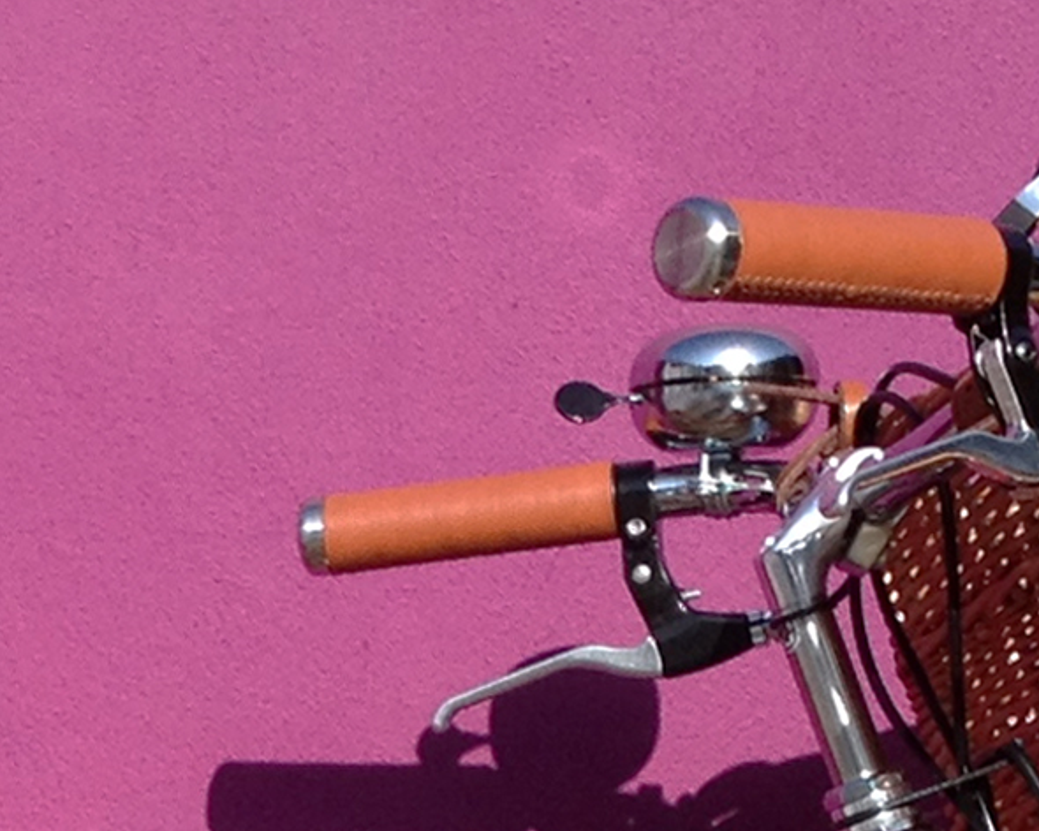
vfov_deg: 8.0
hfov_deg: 10.2
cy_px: 1283
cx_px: 99
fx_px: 5812
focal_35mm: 189
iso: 64
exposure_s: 1/1227
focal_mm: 4.28
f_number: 2.4
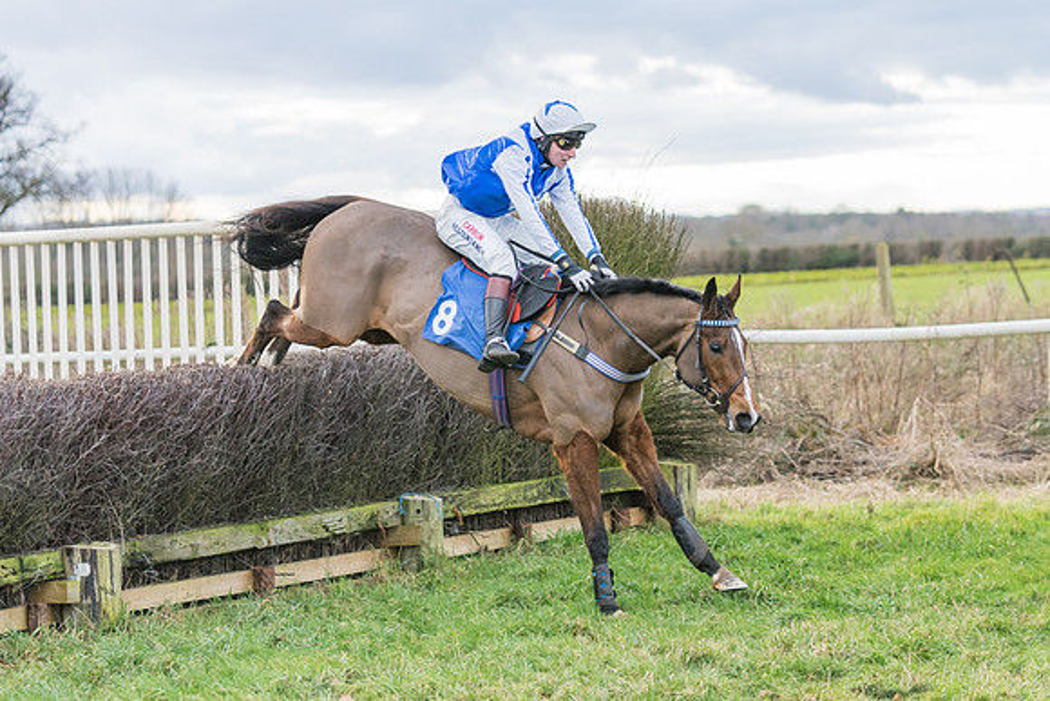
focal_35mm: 118
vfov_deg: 11.6
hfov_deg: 17.3
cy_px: 303
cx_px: 496
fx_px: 3448
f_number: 2.8
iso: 800
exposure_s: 1/1000
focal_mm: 81
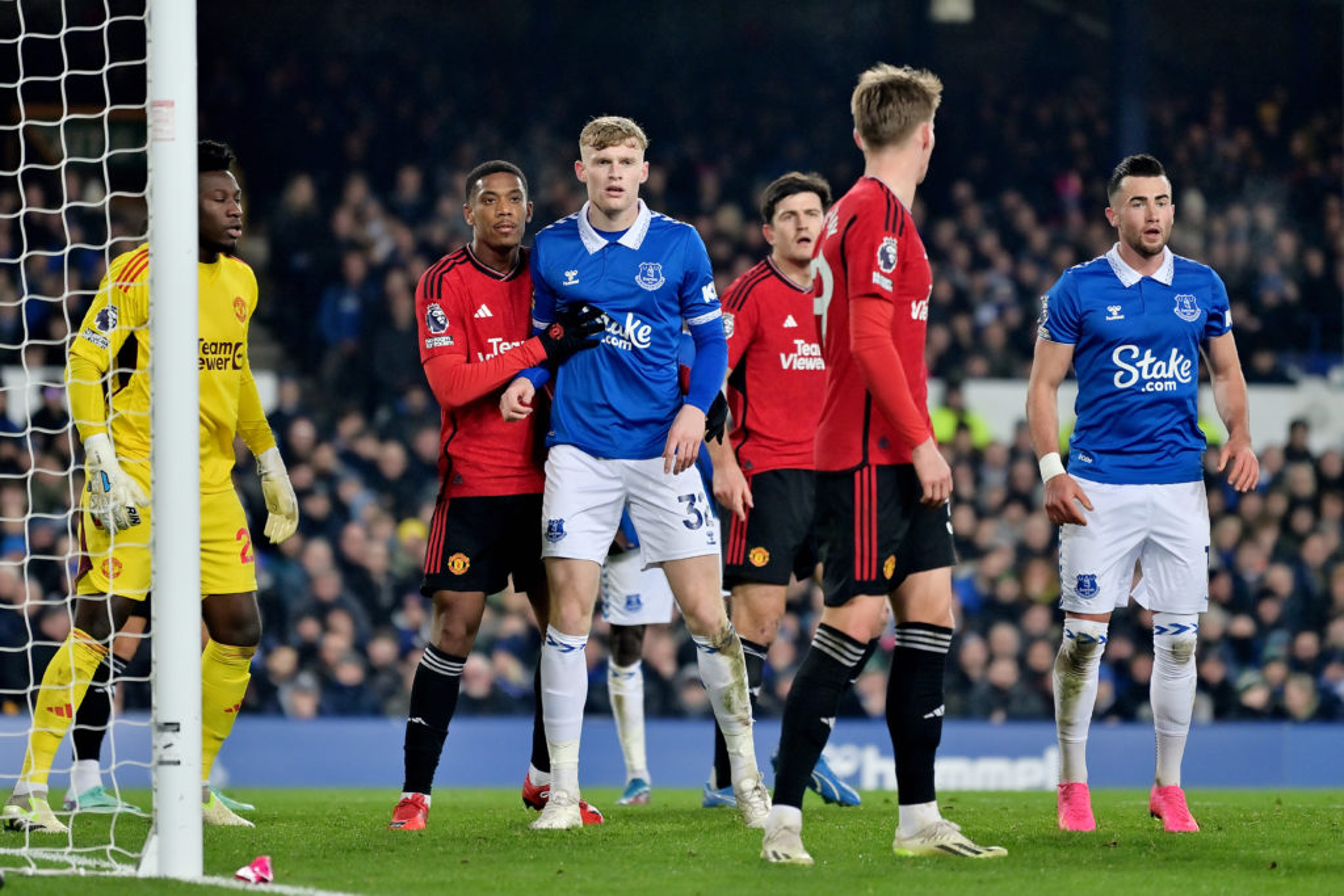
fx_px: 7467
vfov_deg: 6.9
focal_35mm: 200
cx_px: 672
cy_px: 448
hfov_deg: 10.3
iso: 1250
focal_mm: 200
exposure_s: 1/1600
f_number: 3.2
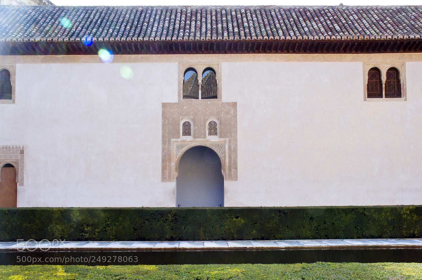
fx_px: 456
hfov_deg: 49.7
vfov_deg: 34.0
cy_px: 140
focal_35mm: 39
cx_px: 211
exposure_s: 1/250
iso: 640
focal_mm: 26
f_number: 16
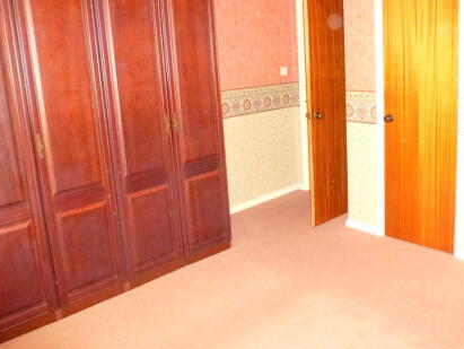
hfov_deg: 53.1
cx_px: 302
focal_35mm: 34
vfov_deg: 41.5
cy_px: 129
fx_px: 456
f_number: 3.3
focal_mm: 4.3
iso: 1600
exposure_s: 1/60
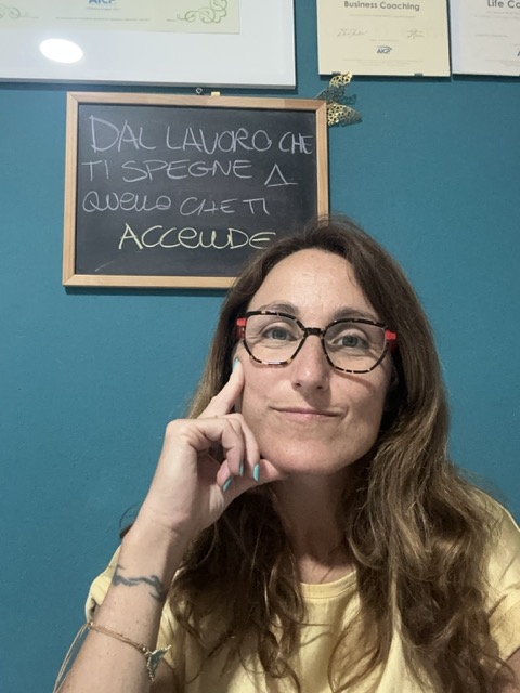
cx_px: 260
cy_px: 346
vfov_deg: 60.0
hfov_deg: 46.8
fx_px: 601
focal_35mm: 30
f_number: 1.9
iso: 400
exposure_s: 1/30
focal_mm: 2.69
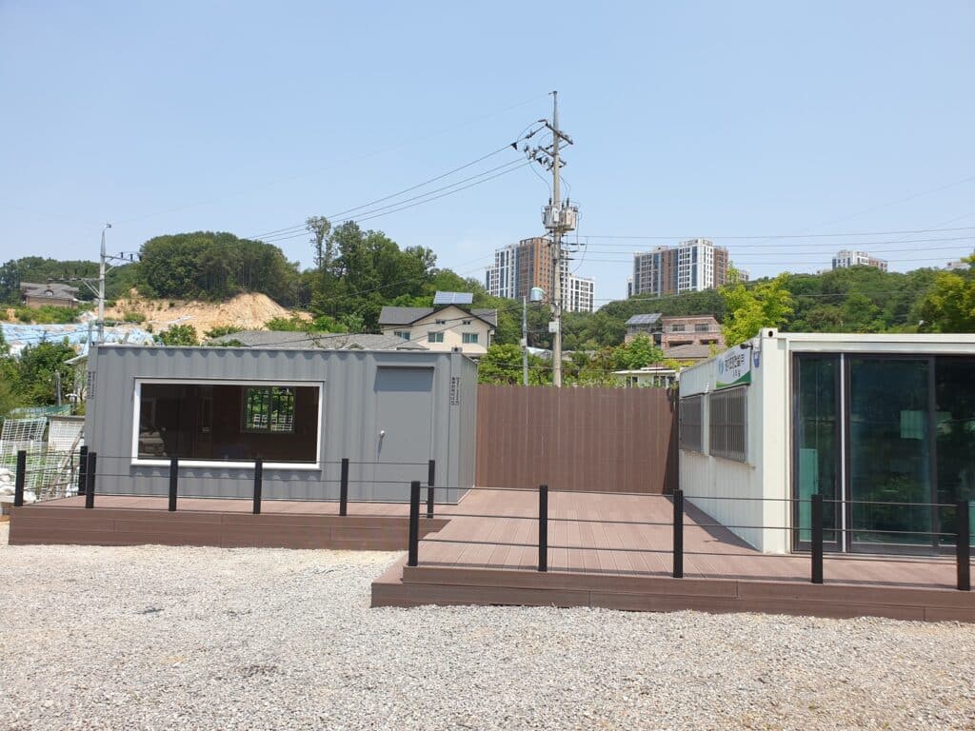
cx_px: 488
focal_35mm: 26
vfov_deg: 53.1
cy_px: 366
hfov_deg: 67.3
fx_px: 732
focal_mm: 4.3
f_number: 2.4
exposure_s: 1/1135
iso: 50
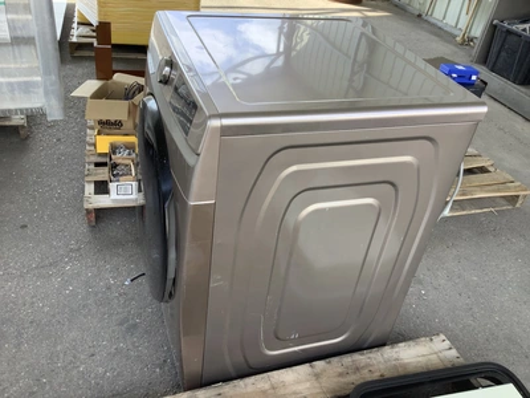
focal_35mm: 31
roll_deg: -9.0
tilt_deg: -36.5
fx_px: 475
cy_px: 199
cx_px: 265
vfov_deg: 45.4
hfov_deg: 58.4
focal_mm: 3.3
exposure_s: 1/120
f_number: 2.4
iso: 25
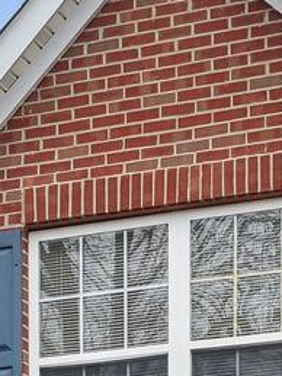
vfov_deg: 11.3
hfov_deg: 8.5
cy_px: 366
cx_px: 1
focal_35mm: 173
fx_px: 1881
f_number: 9
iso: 640
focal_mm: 27
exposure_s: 1/60
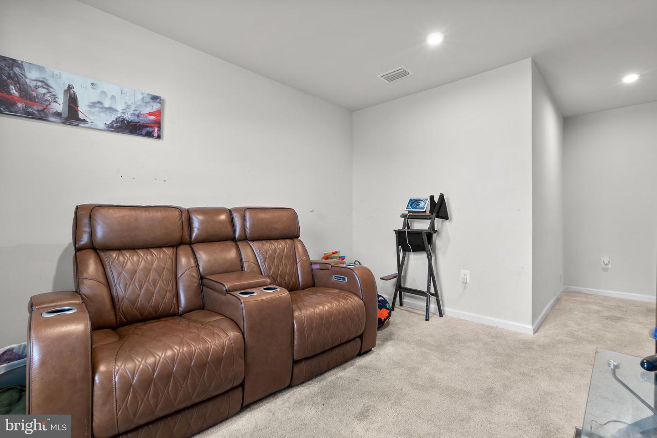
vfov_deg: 73.7
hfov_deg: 96.7
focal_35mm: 16
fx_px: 292
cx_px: 328
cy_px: 219
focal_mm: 16
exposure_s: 2
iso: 100
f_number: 8
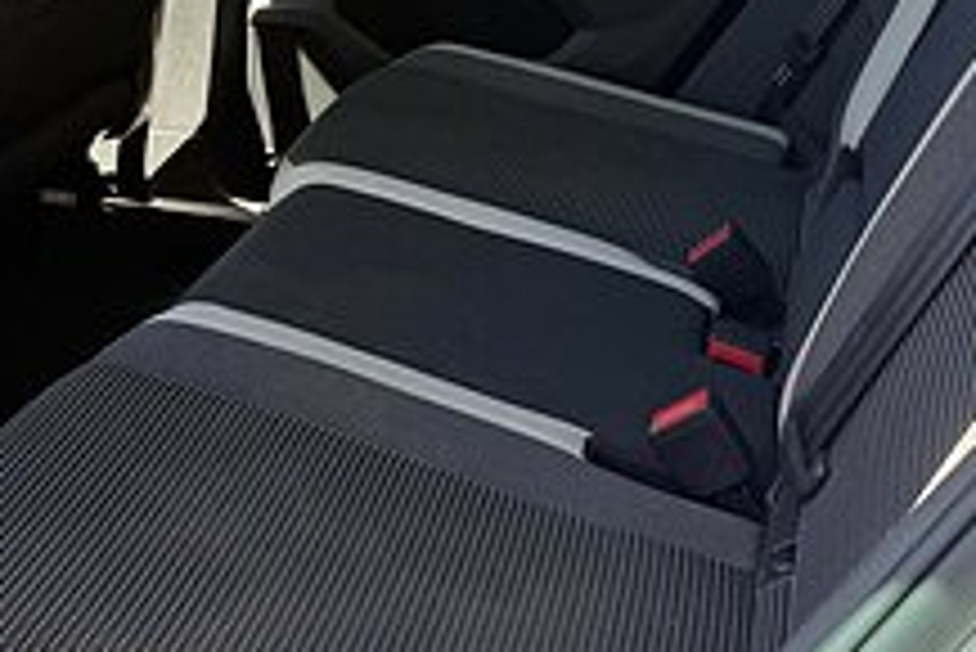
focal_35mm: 63
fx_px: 1709
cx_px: 391
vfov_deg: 20.7
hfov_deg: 31.8
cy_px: -34
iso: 100
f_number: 1.78
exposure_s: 1/353
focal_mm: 6.76
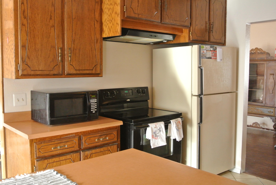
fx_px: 284
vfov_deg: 36.1
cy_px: 92
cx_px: 138
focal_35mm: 37
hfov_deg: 51.8
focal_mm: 14
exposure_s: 1/15
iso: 900
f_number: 4
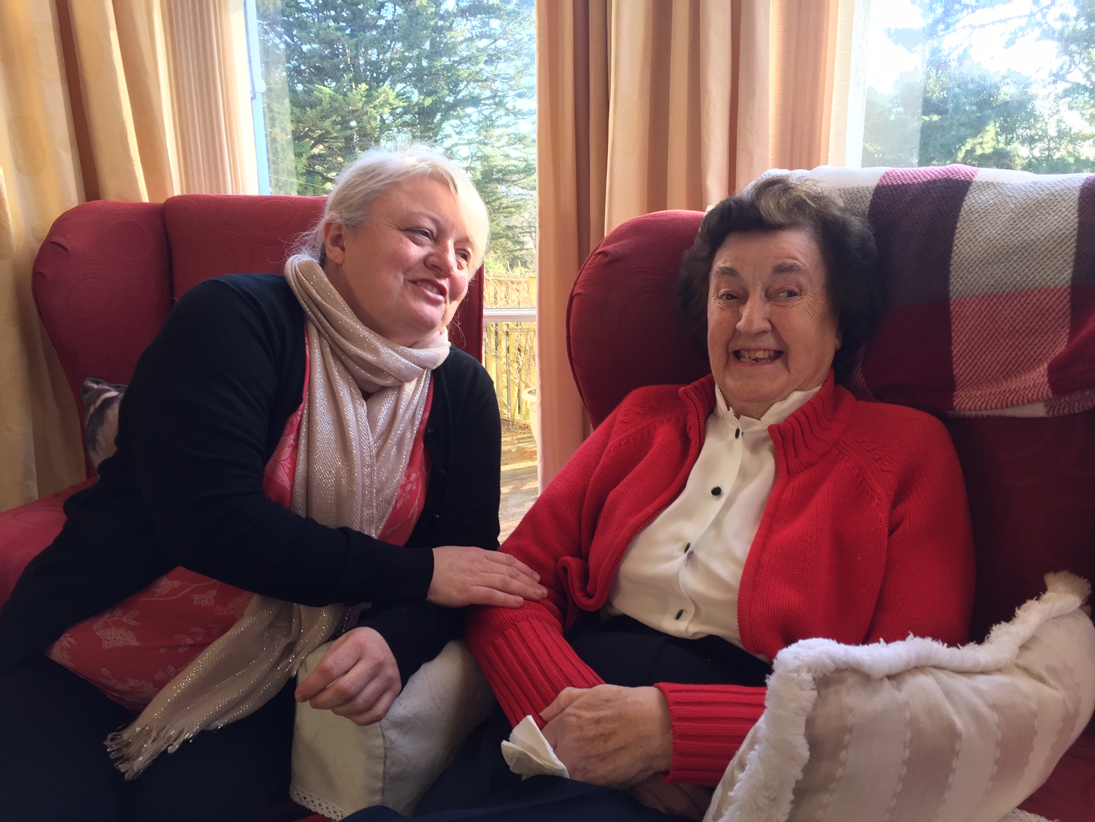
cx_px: 548
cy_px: 411
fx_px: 917
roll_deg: +0.5
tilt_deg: -11.8
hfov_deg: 61.7
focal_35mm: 29
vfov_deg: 48.2
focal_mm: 4.15
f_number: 2.2
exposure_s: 1/50
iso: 40
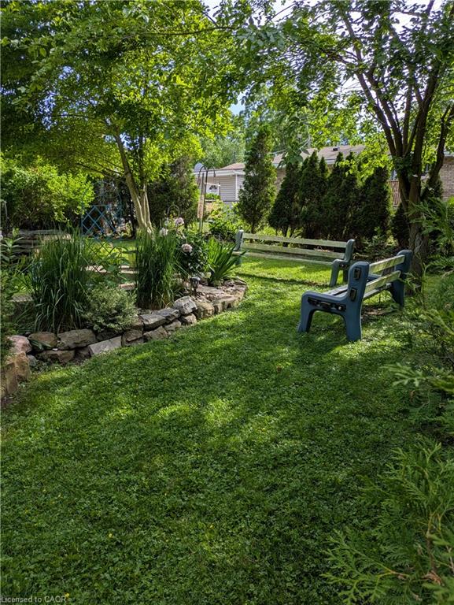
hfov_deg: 54.9
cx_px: 227
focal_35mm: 25
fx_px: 437
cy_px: 302
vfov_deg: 69.4
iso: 49
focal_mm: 5.43
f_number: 1.89
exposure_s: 1/877
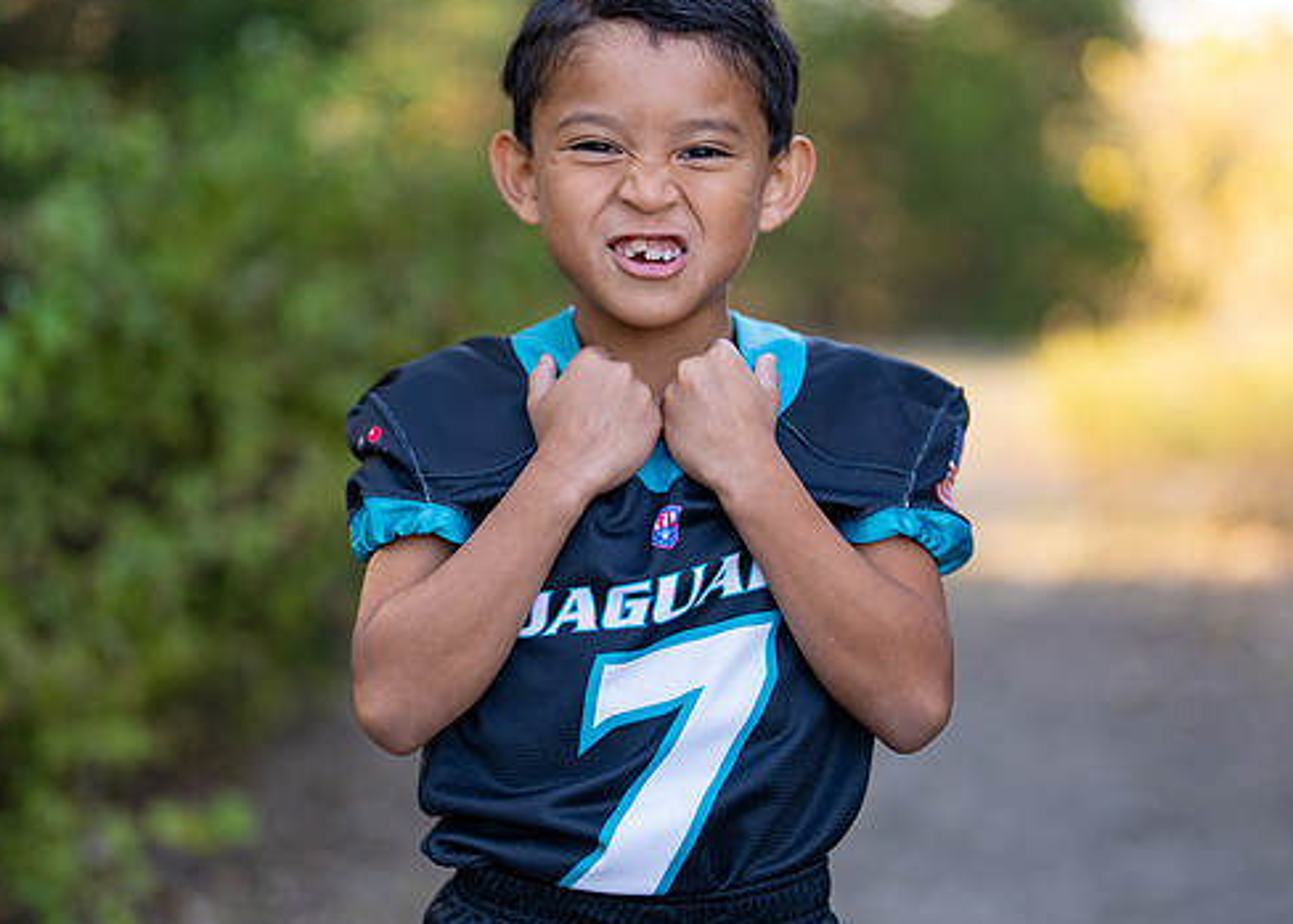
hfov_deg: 28.2
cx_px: 659
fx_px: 2572
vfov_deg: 20.4
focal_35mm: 70
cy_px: 395
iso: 100
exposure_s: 1/320
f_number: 1.2
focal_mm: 50
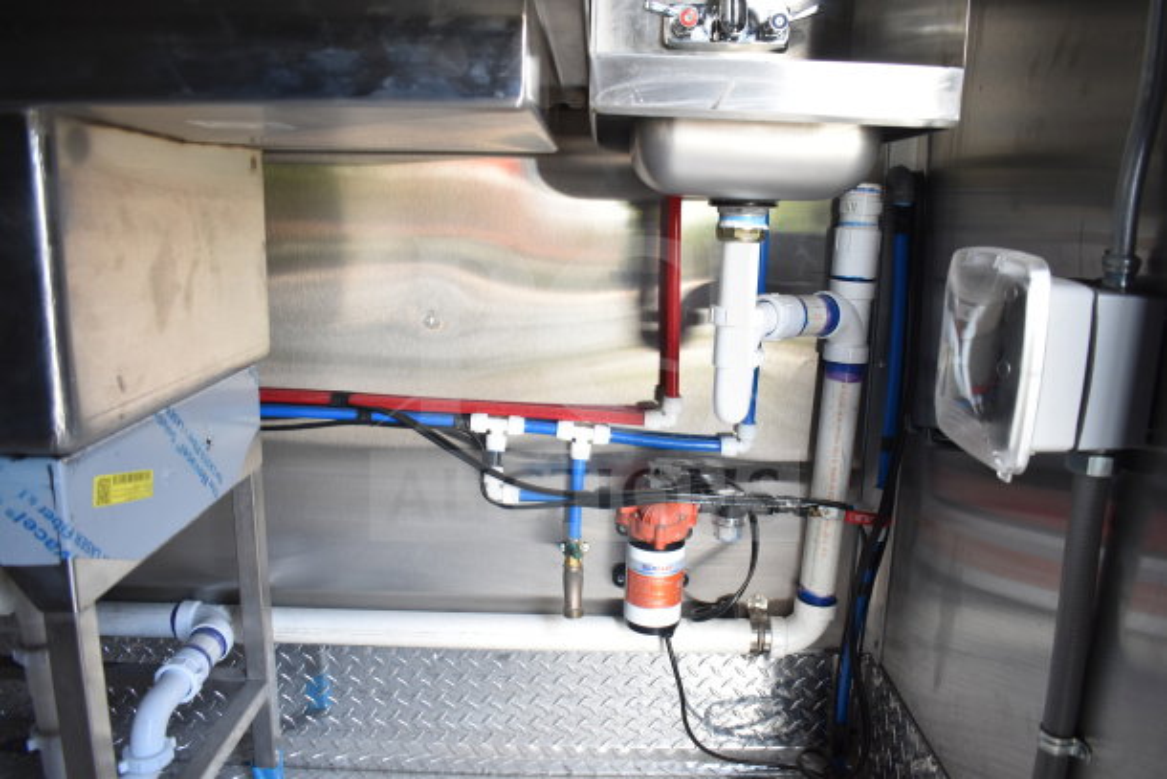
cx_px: 584
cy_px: 390
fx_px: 875
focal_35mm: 27
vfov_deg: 48.0
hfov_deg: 67.4
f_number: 3.5
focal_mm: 18
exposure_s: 1/30
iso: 450
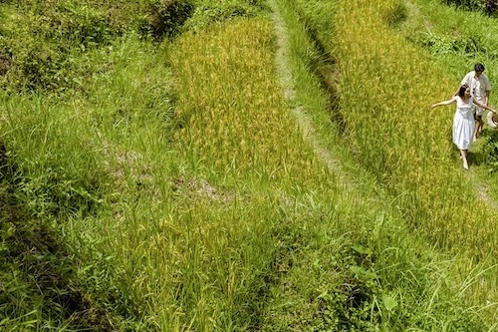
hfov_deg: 31.1
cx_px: 344
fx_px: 885
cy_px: 77
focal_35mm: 64
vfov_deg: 21.0
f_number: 5
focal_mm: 32
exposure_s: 1/2000
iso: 200
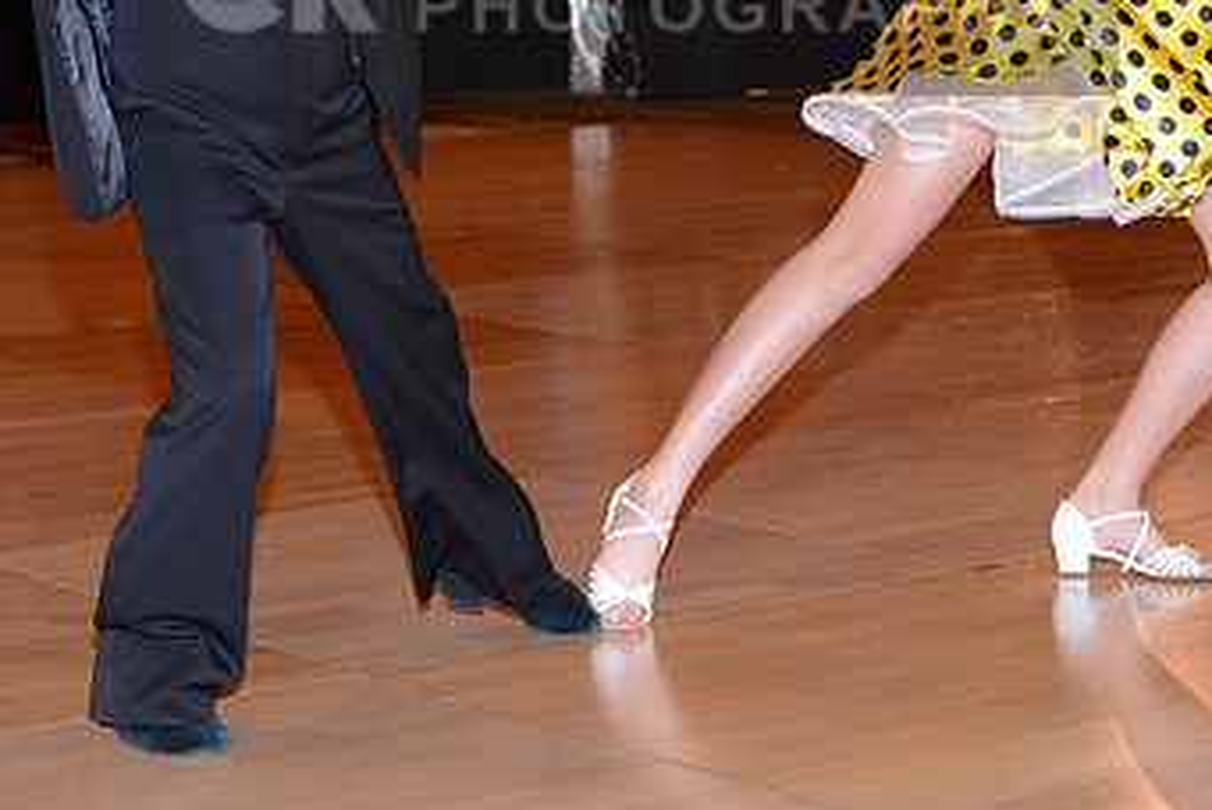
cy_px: -21
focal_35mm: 119
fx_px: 4010
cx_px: 631
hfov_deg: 17.2
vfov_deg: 11.4
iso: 1600
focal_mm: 70
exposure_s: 1/200
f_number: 5
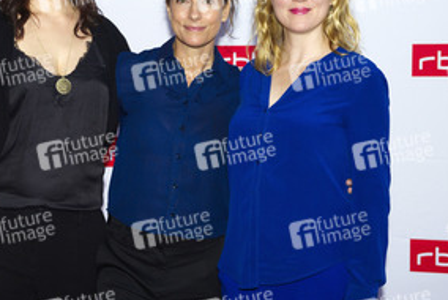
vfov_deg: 15.7
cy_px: 112
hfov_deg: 23.3
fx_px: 1084
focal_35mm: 87
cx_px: 192
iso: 800
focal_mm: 55
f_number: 5
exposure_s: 1/160
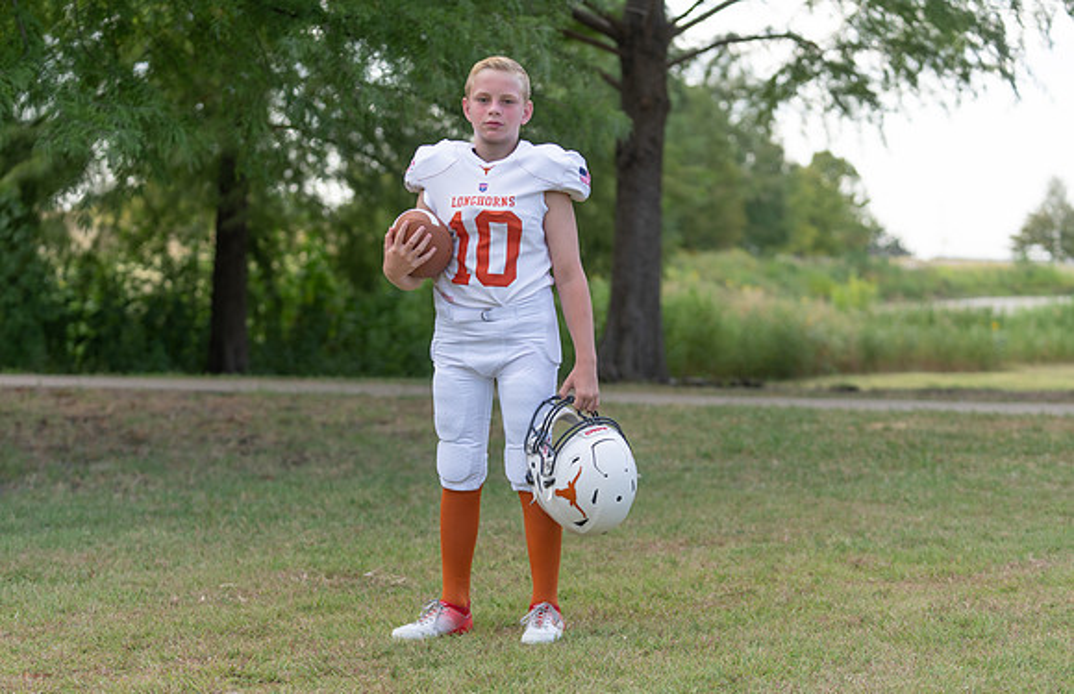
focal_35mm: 84
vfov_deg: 15.9
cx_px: 497
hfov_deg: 24.3
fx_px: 2492
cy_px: 384
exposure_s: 1/400
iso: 100
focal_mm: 75
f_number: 2.8
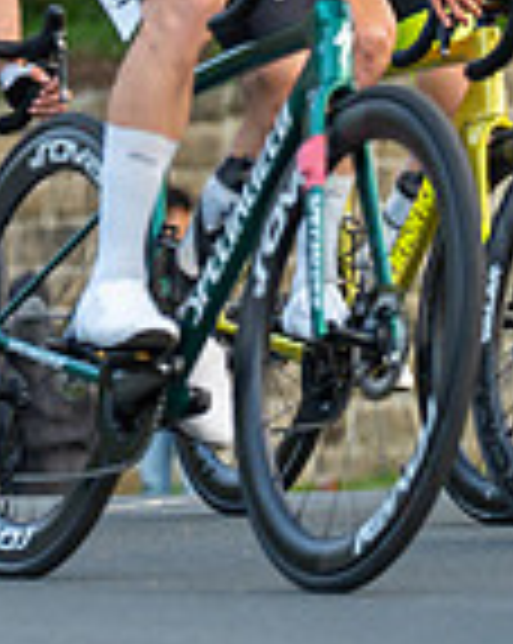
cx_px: -626
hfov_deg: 3.8
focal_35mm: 400
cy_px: -196
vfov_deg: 4.8
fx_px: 7608
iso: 1250
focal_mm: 105
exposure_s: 1/1000
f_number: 2.8
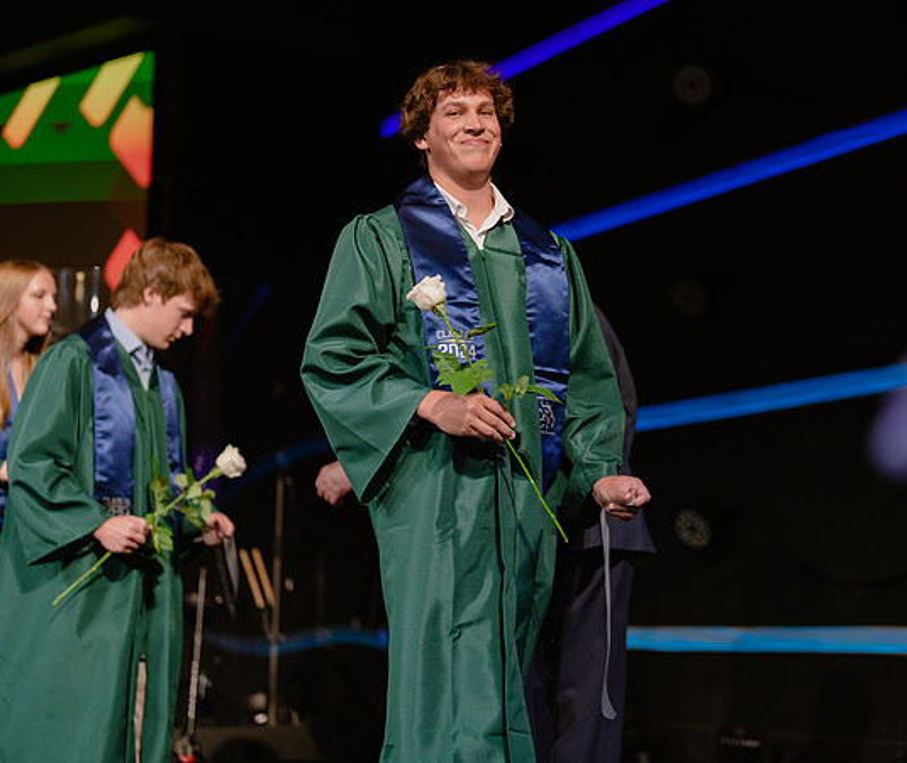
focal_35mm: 64
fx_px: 1766
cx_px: 570
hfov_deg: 28.7
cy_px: 361
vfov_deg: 24.4
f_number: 1.2
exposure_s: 1/320
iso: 640
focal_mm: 50
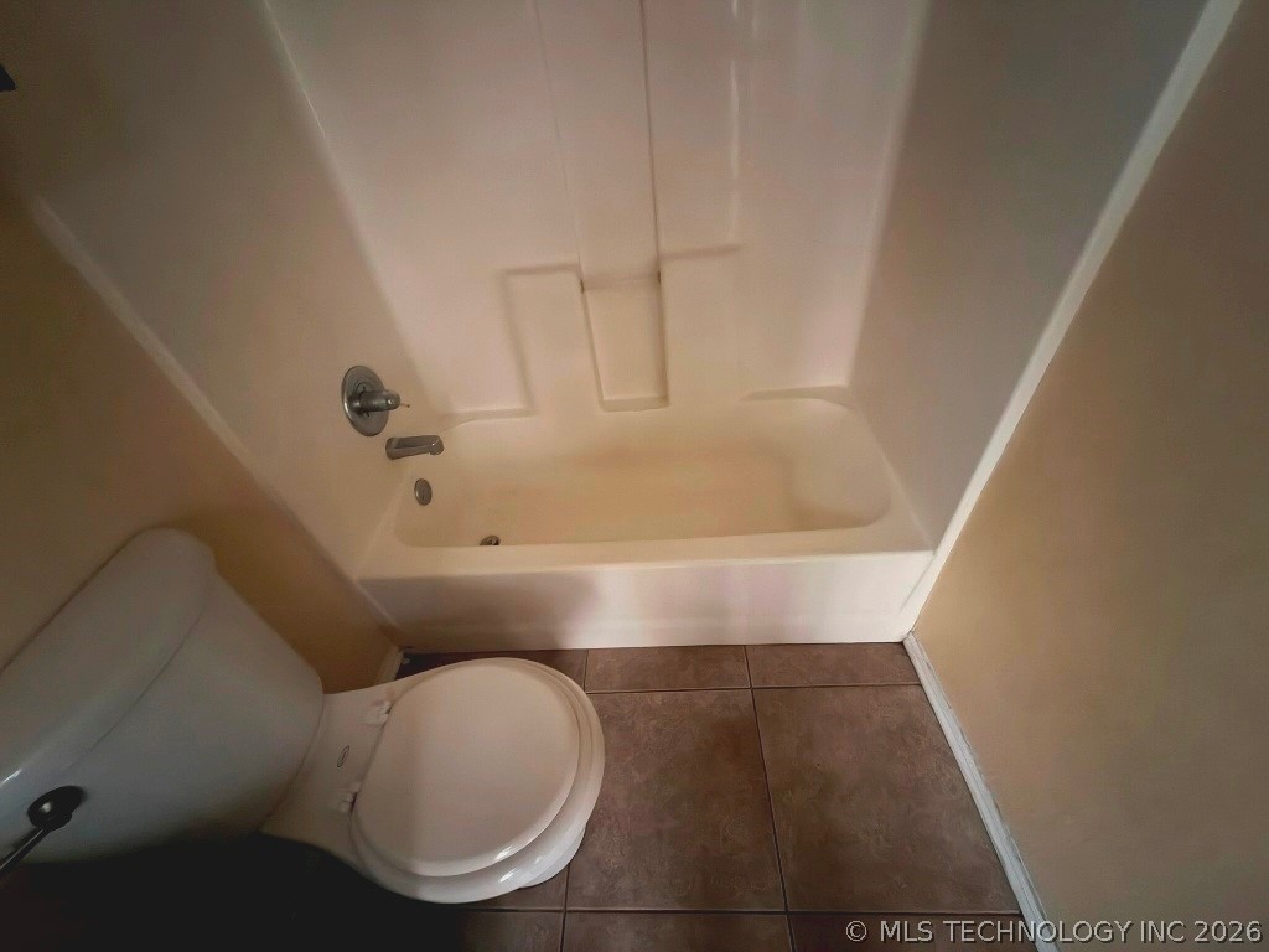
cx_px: 634
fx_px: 513
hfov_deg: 102.1
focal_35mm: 14
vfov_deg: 85.7
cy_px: 476
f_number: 2.2
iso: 1600
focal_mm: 2.22
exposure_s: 1/4
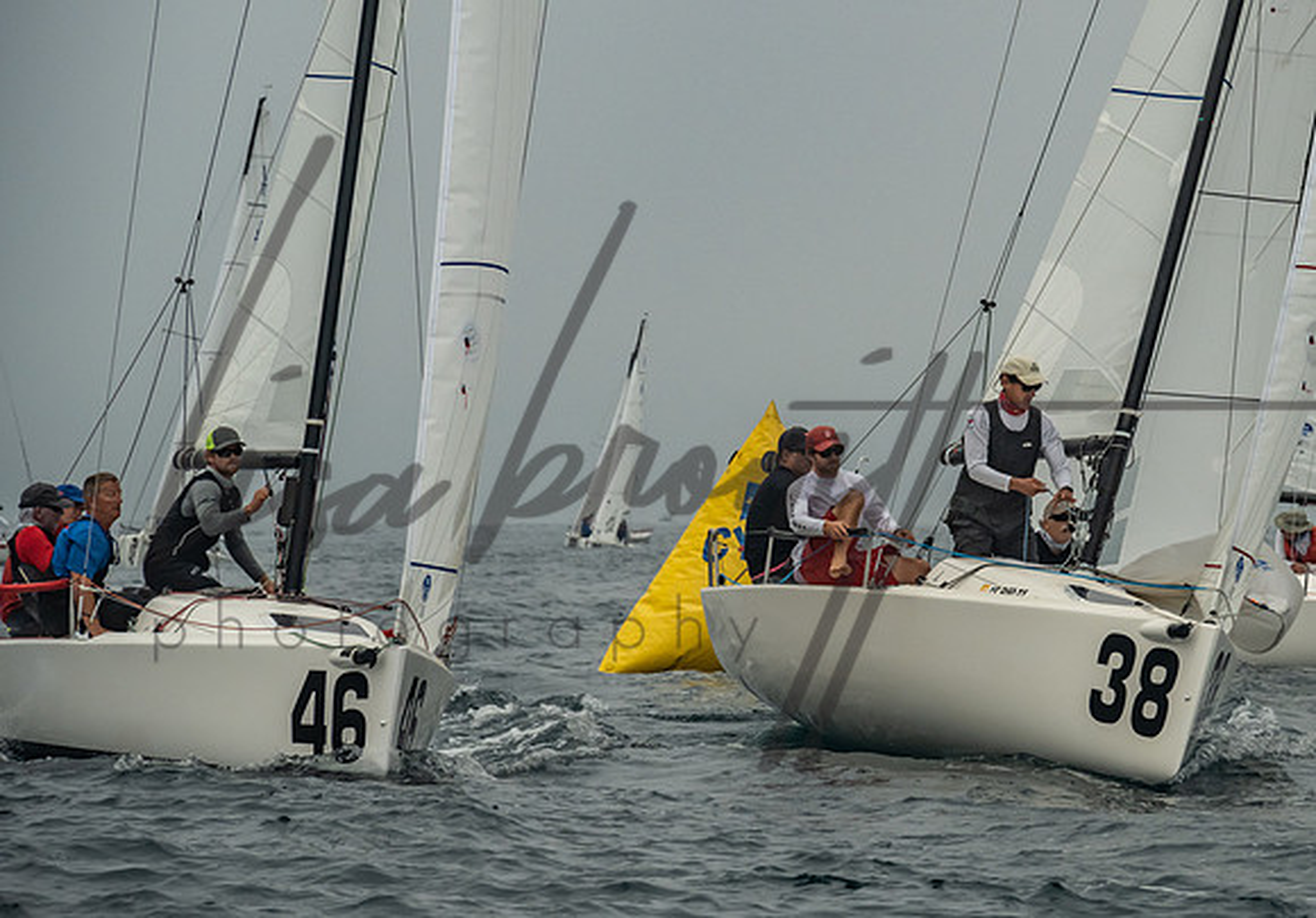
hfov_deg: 8.0
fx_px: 9383
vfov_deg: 5.6
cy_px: 413
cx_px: 958
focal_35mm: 253
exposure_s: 1/3200
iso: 800
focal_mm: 175
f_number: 9
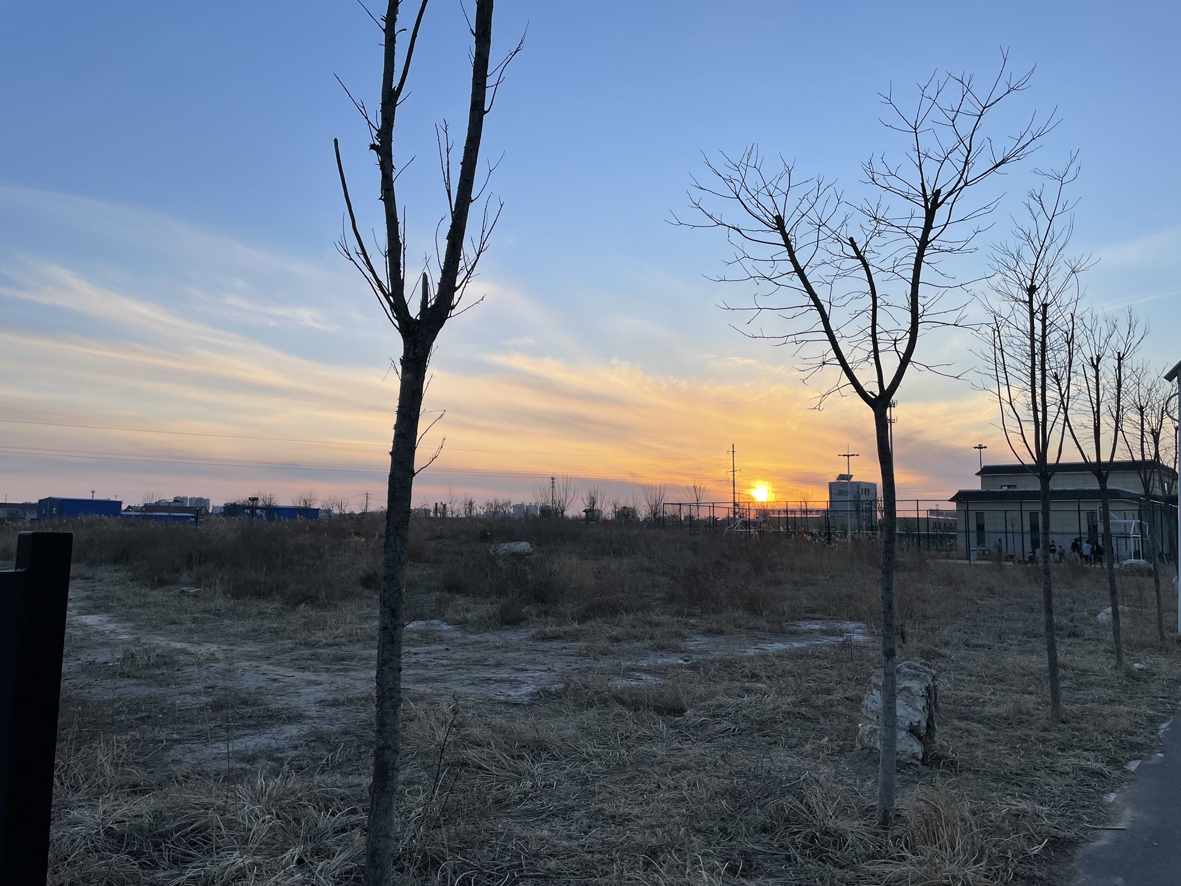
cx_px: 590
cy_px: 443
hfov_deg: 67.3
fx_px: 887
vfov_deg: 53.1
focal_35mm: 26
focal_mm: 4.2
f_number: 1.6
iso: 32
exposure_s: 1/1247
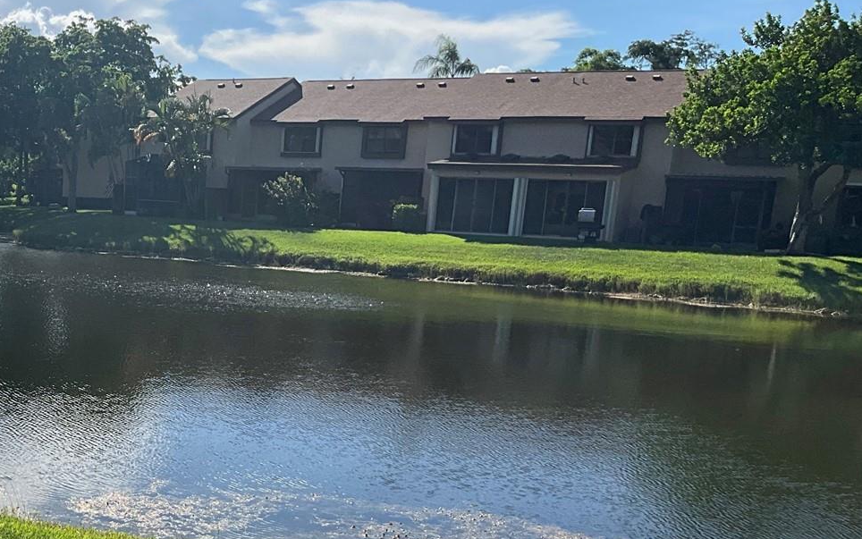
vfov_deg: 24.8
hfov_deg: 37.9
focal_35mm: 51
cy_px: 457
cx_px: 156
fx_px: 1198
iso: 25
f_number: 1.8
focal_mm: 3
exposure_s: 1/2320
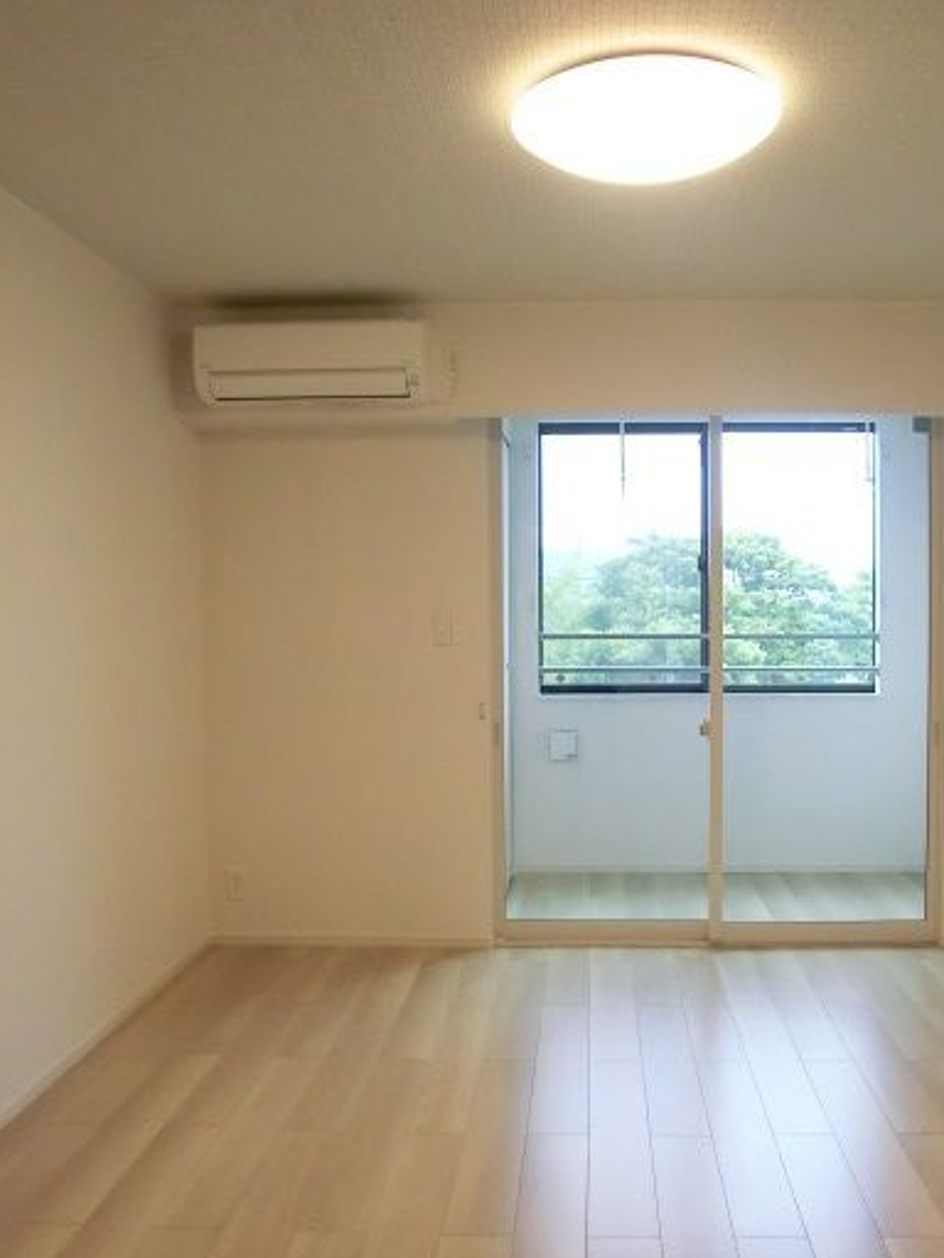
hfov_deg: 46.5
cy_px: 624
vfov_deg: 60.0
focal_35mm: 30
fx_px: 1091
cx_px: 578
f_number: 3
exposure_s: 1/60
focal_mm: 4.24
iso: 320
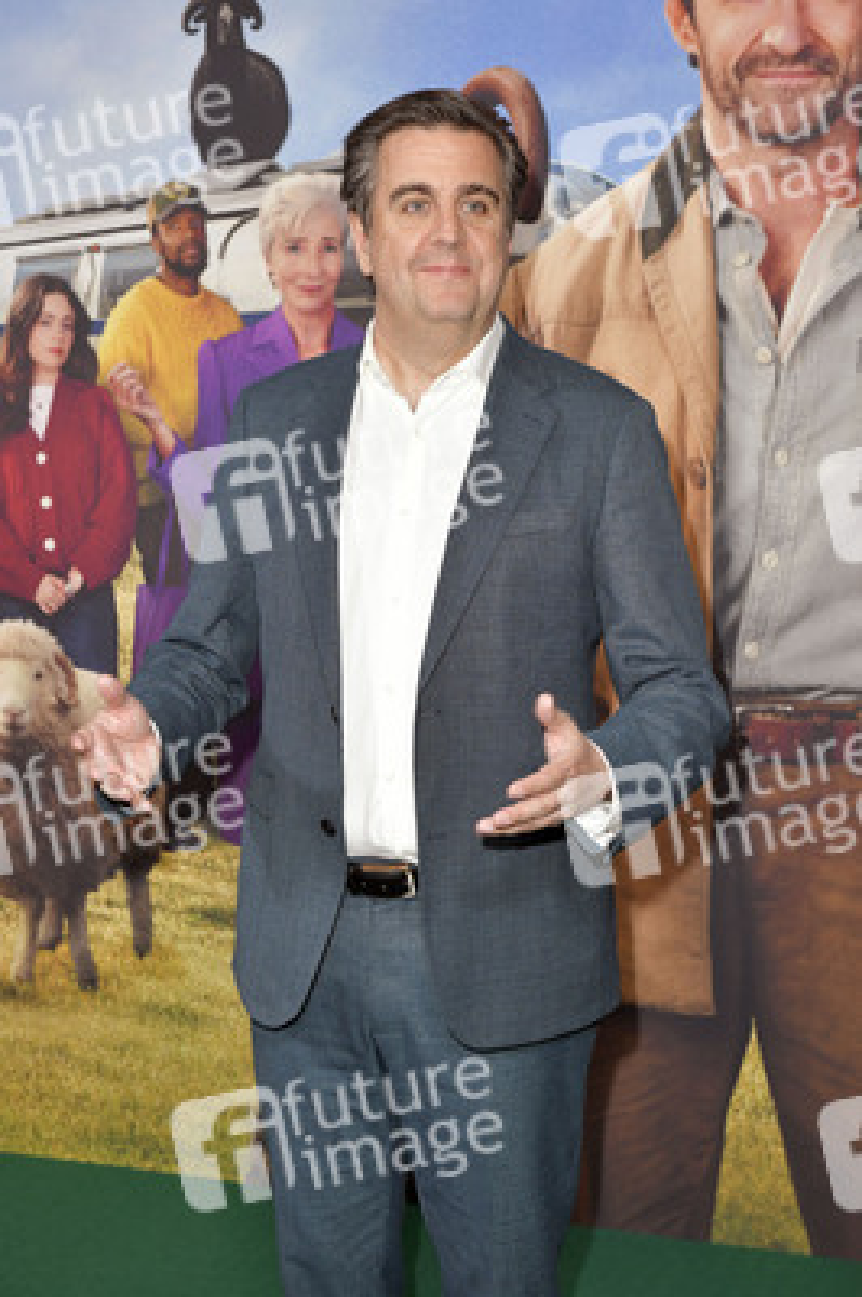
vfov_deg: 38.2
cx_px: 431
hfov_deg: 25.9
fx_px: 1871
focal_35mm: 52
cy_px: 648
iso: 1600
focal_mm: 52
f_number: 5.6
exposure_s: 1/200
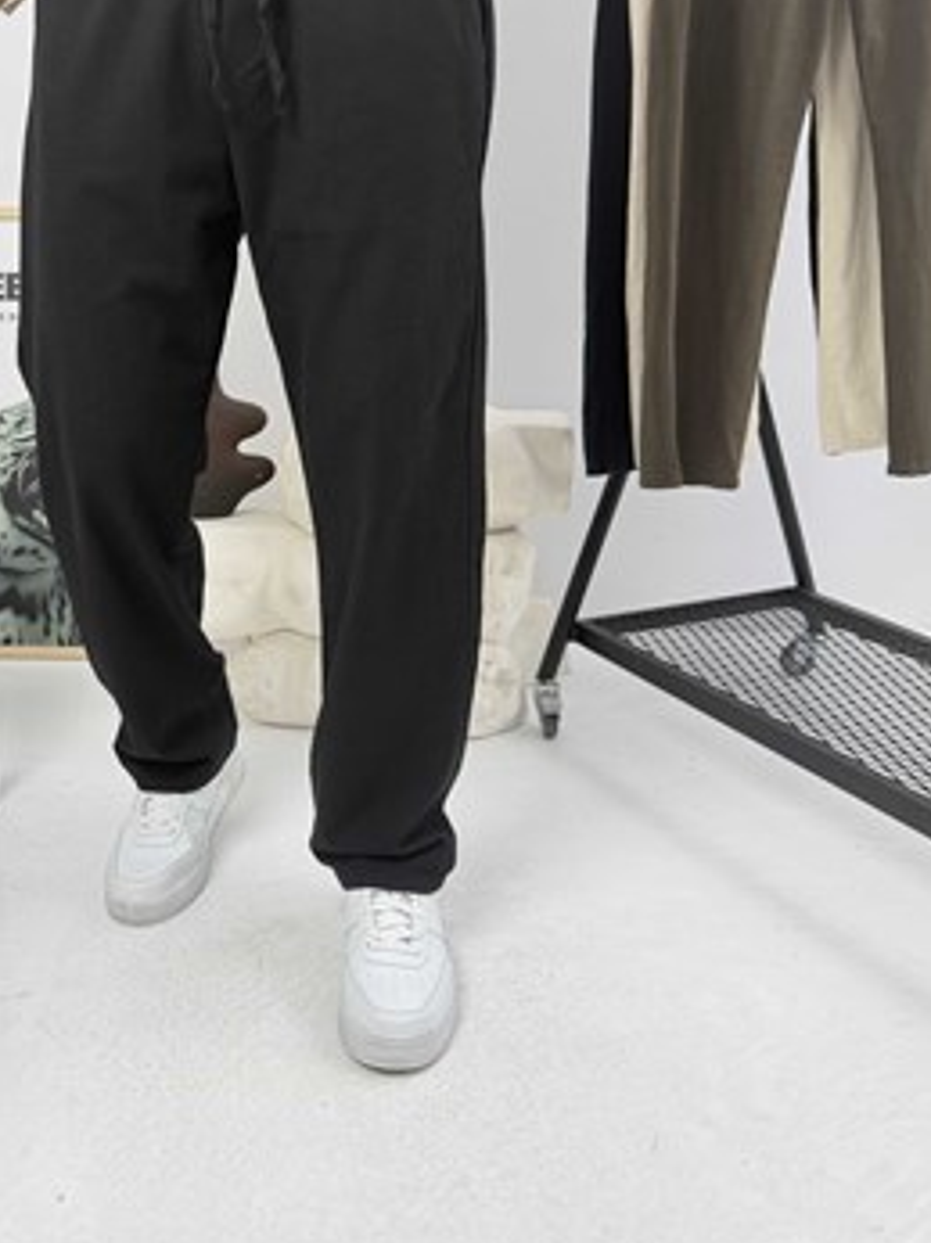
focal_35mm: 37
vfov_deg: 50.0
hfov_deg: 37.8
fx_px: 1328
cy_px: 526
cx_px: 252
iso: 160
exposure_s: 1/121
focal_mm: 6.76
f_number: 1.78
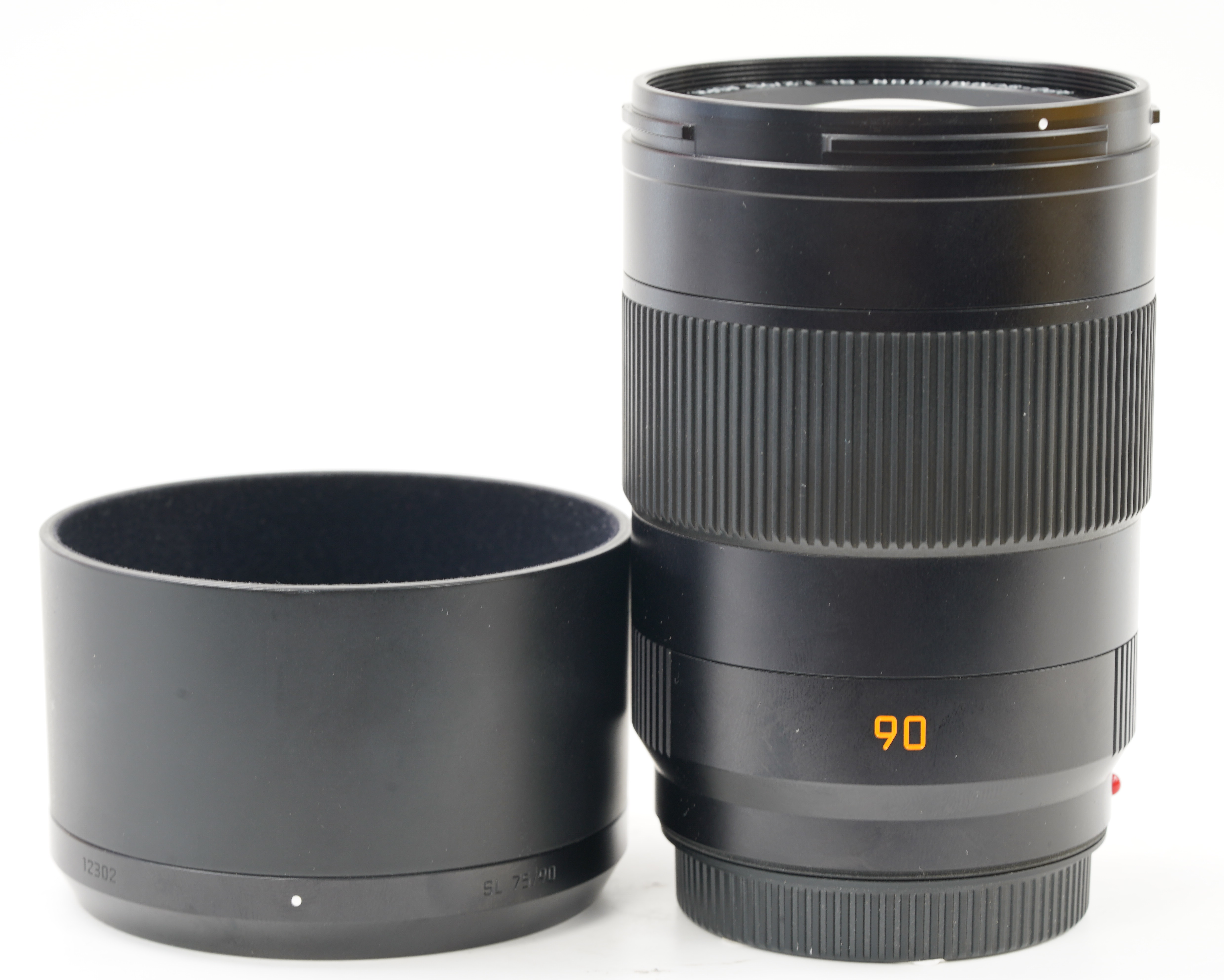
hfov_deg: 18.8
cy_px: 489
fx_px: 3695
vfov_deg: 15.1
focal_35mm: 102
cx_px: 641
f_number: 11
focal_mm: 90
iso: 200
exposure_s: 1/1.25
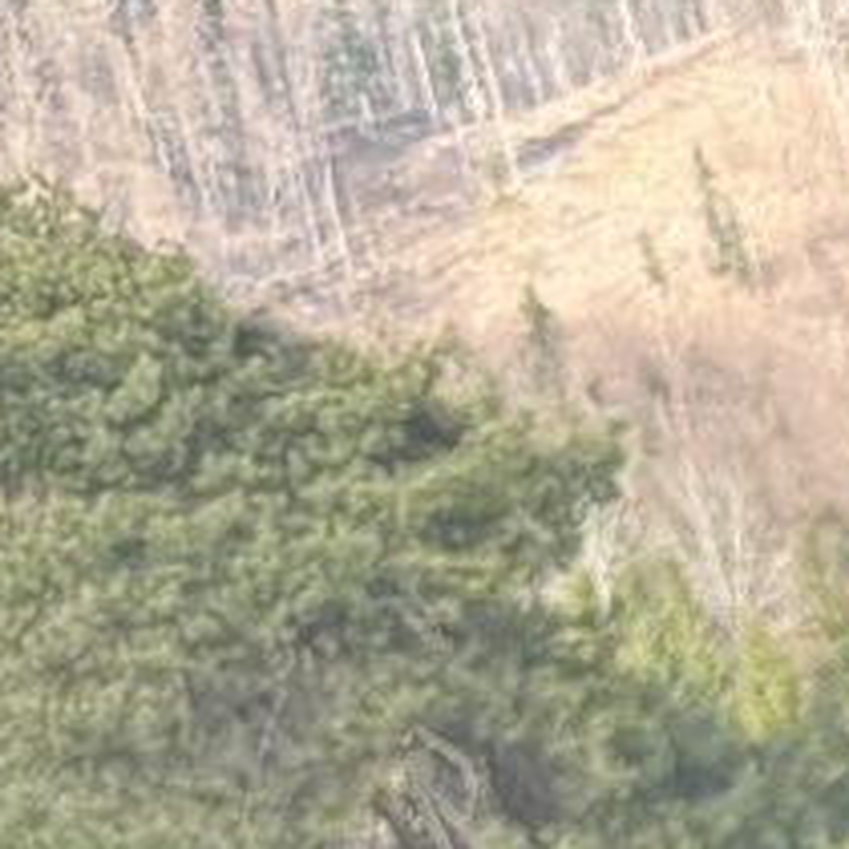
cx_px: 3129
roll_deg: +5.7
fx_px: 5328
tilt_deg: -24.1
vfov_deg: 7.8
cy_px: 2602
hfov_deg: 7.3
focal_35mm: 192
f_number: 1.78
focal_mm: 6.76
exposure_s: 1/181
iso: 64
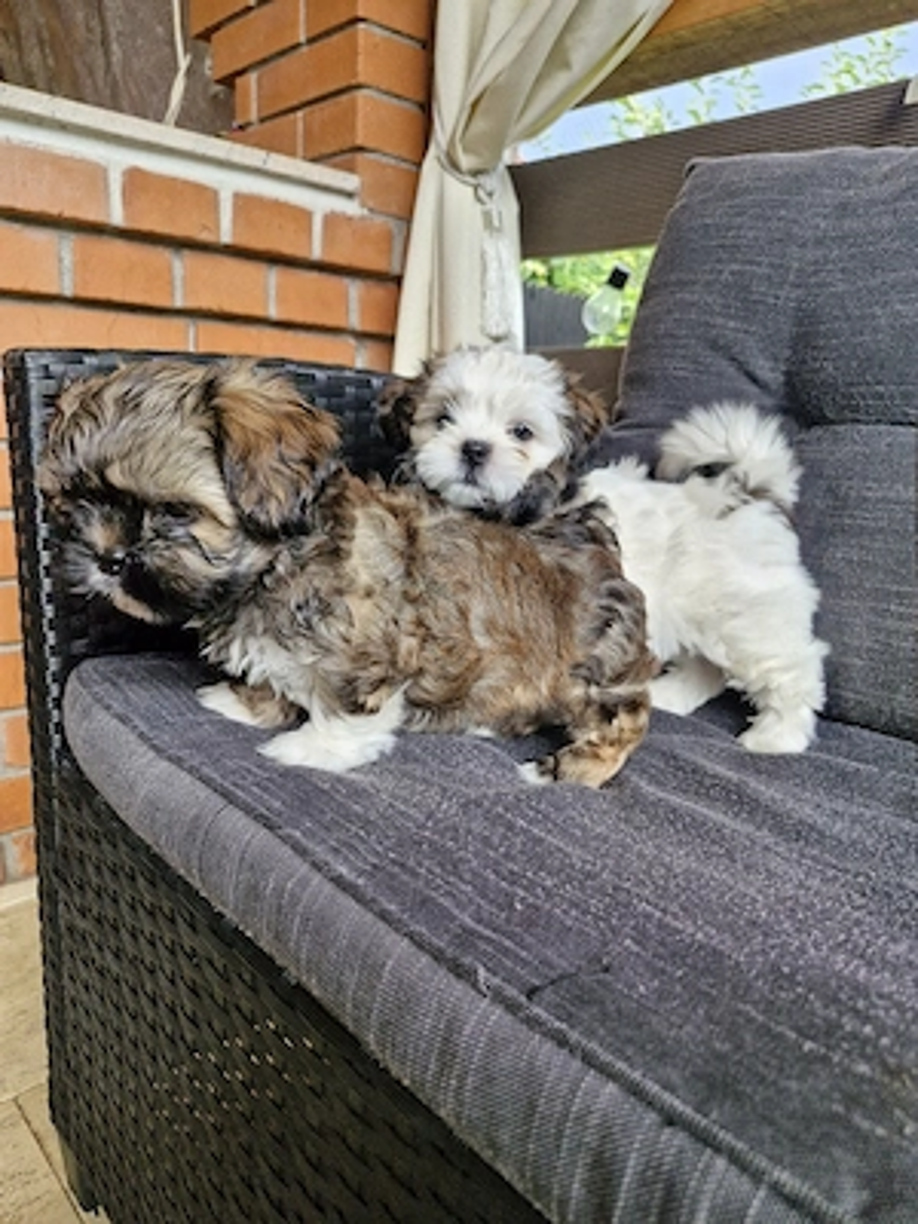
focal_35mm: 23
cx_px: 459
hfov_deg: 58.9
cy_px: 612
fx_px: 813
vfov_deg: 73.9
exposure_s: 1/182
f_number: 1.8
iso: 80
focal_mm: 5.54
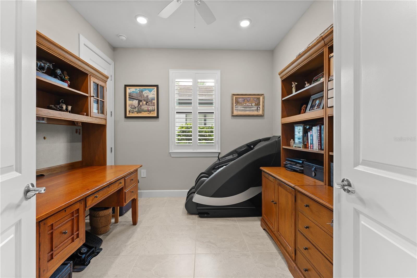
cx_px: 208
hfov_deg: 104.3
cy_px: 139
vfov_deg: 81.2
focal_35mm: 14
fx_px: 162
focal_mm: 14
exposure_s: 1/8
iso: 320
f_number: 7.1
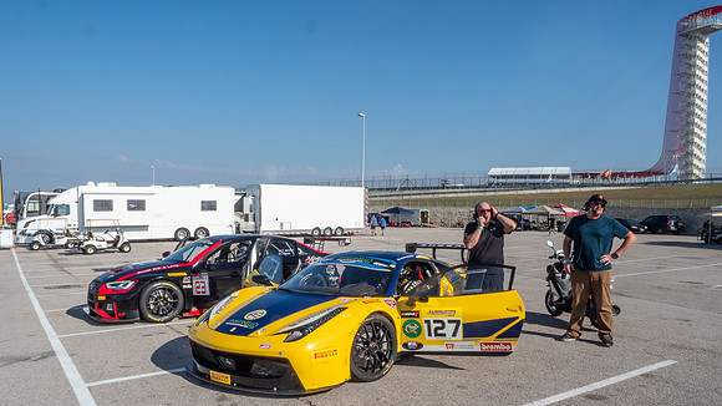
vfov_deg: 44.1
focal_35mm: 26
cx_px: 361
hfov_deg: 71.6
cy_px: 225
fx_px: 500
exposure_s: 1/60
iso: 200
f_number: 22
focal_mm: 12
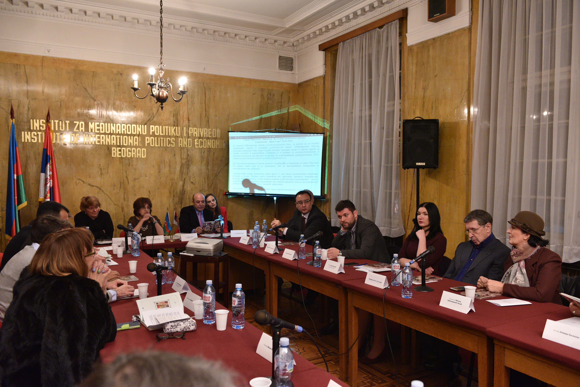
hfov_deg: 63.7
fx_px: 467
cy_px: 194
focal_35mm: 29
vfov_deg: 45.0
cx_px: 290
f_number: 4
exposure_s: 1/125
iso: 2000
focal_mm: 29
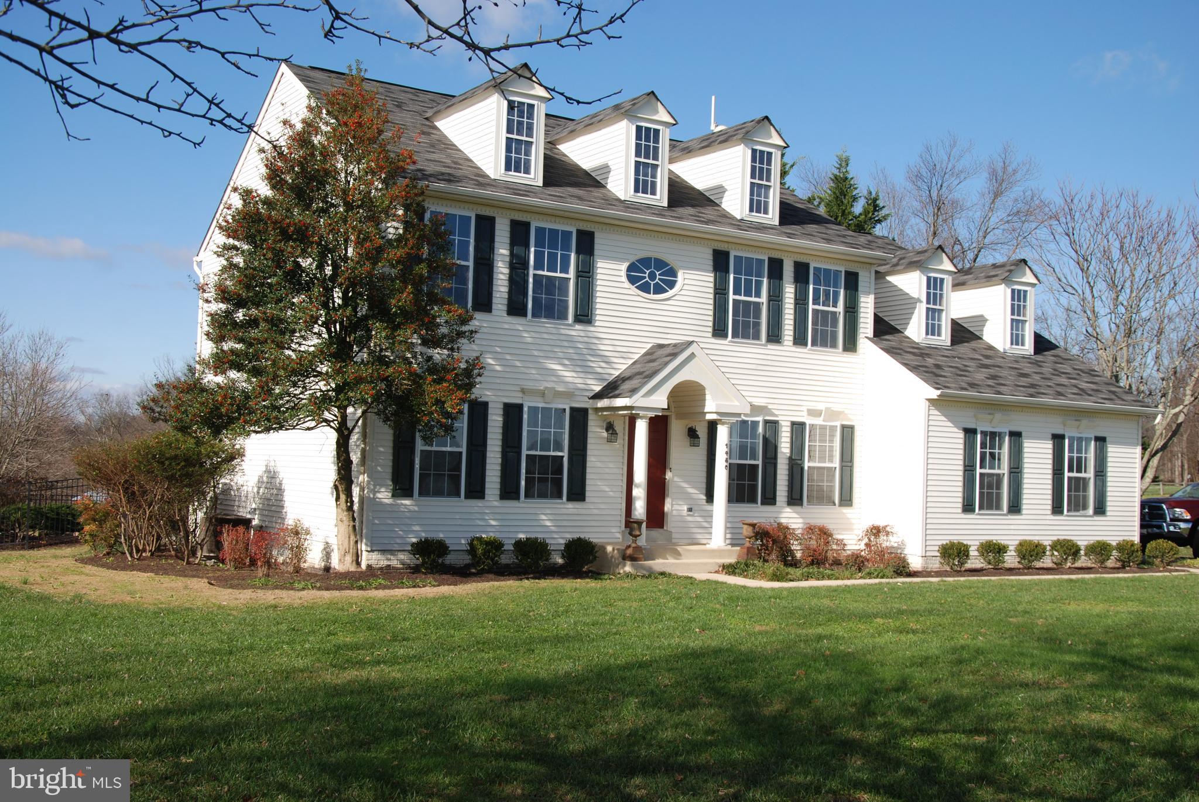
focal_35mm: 39
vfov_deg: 34.3
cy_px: 401
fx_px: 1300
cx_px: 600
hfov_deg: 49.5
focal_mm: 26
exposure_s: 1/250
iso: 100
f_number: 8
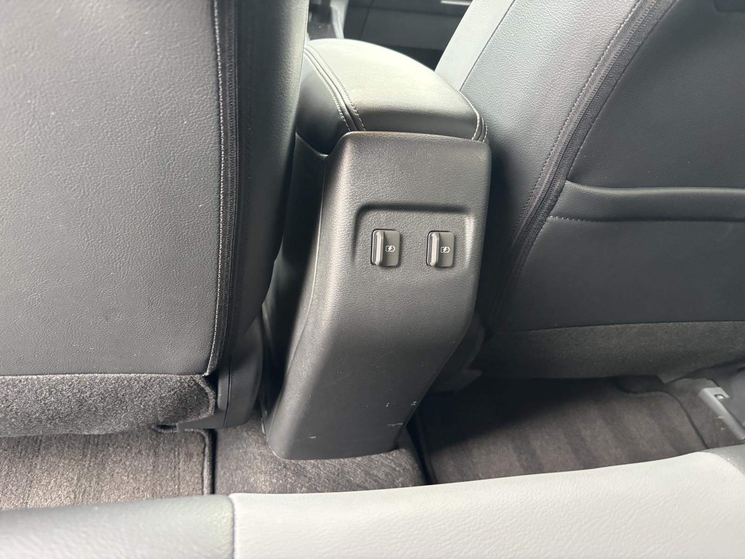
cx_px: 372
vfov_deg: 53.1
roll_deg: -14.1
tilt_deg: -35.1
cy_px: 280
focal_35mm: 26
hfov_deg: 67.3
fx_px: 560
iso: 500
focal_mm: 5.96
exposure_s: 1/60
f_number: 1.6
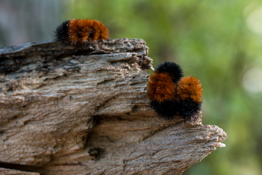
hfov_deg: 19.5
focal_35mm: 105
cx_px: 131
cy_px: 88
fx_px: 764
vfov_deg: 13.0
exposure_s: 1/2
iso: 100
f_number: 11
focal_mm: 105
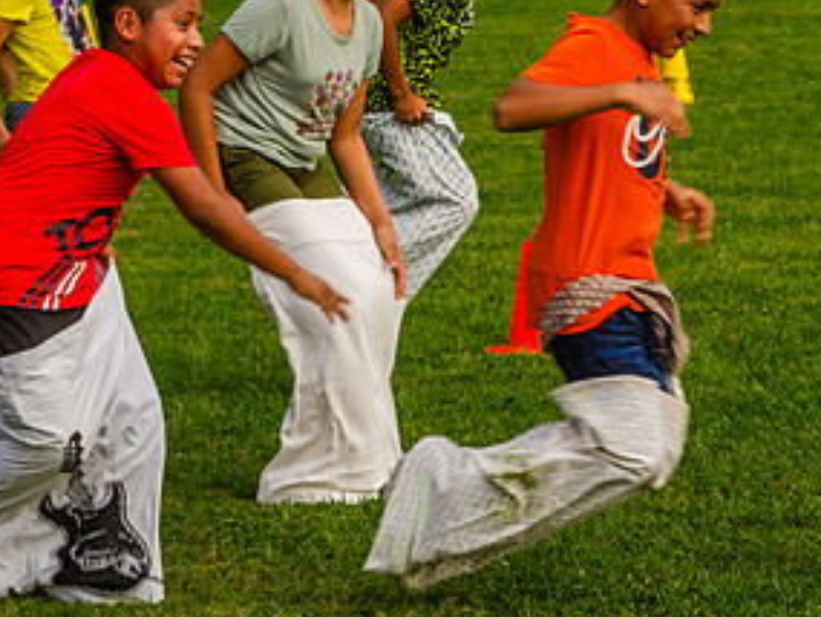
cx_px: 608
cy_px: 173
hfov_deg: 9.4
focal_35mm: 211
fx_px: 5006
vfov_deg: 7.0
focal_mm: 72
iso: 200
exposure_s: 1/200
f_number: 7.1
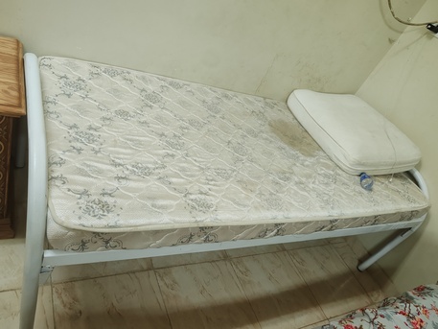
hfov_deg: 65.3
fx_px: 342
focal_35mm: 27
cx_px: 219
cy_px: 164
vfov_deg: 51.4
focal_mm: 6.12
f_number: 1.9
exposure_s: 1/100
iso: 2000
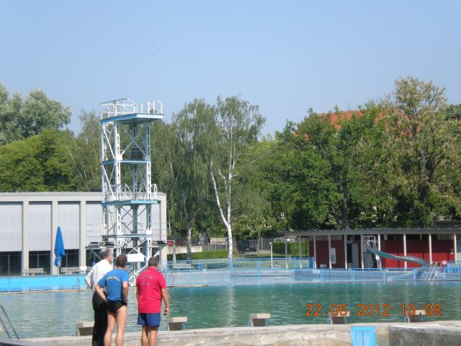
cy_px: 173
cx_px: 230
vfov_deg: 13.0
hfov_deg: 17.3
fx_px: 1518
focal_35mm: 114
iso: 64
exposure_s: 1/200
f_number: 5.9
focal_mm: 18.9
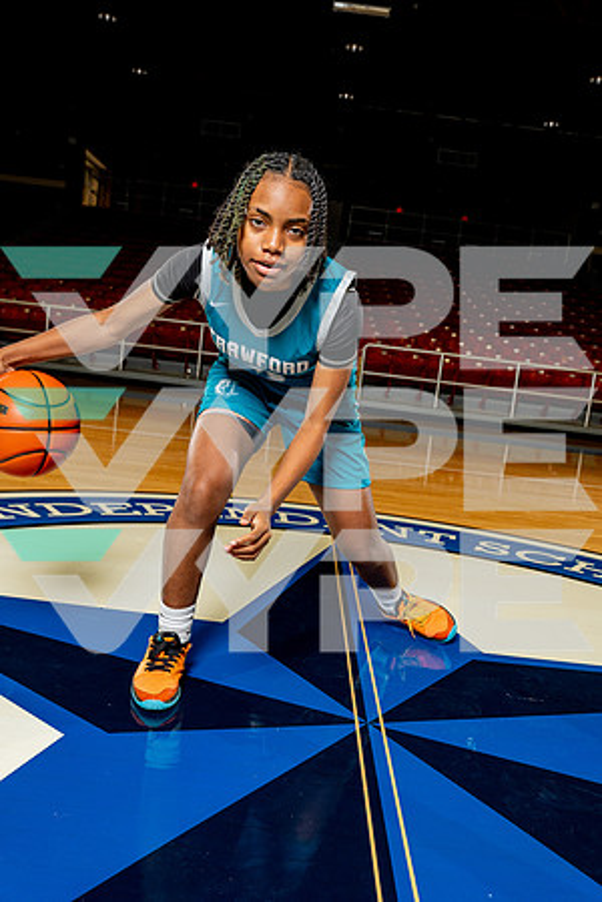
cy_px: 451
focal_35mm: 31
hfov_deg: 42.3
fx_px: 778
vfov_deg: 60.3
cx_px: 301
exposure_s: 1/250
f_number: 5.6
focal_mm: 31
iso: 640
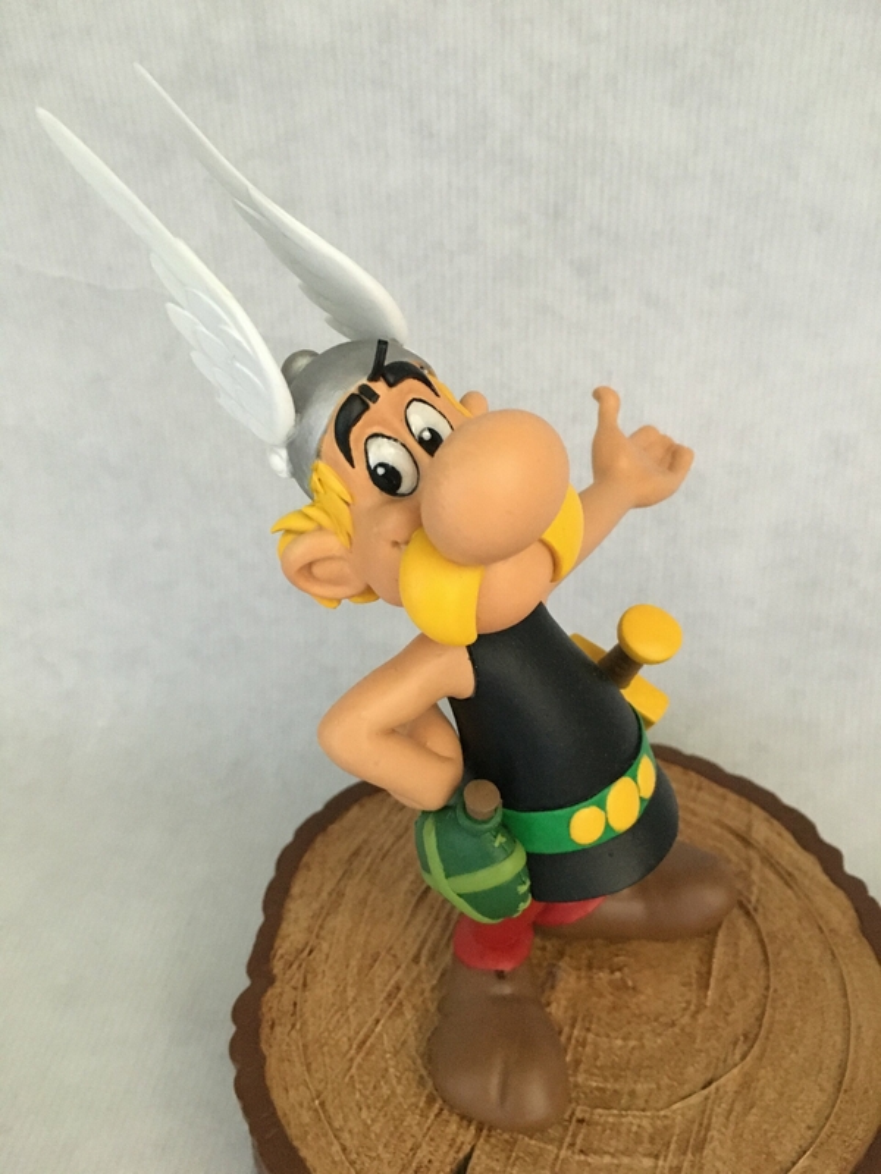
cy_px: 587
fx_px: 984
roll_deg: +0.5
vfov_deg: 61.7
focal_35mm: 29
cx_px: 440
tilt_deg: -36.2
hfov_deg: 48.2
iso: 320
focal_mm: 4.15
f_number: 2.2
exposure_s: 1/17
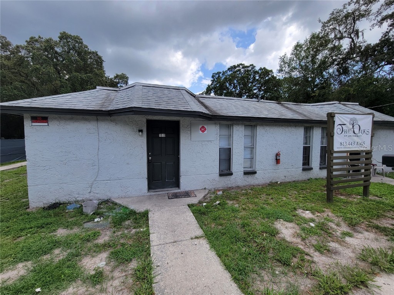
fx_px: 148
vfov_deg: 89.9
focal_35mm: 13
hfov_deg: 106.2
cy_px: 148
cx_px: 197
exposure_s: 1/976
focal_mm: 2.2
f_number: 2.2
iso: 50
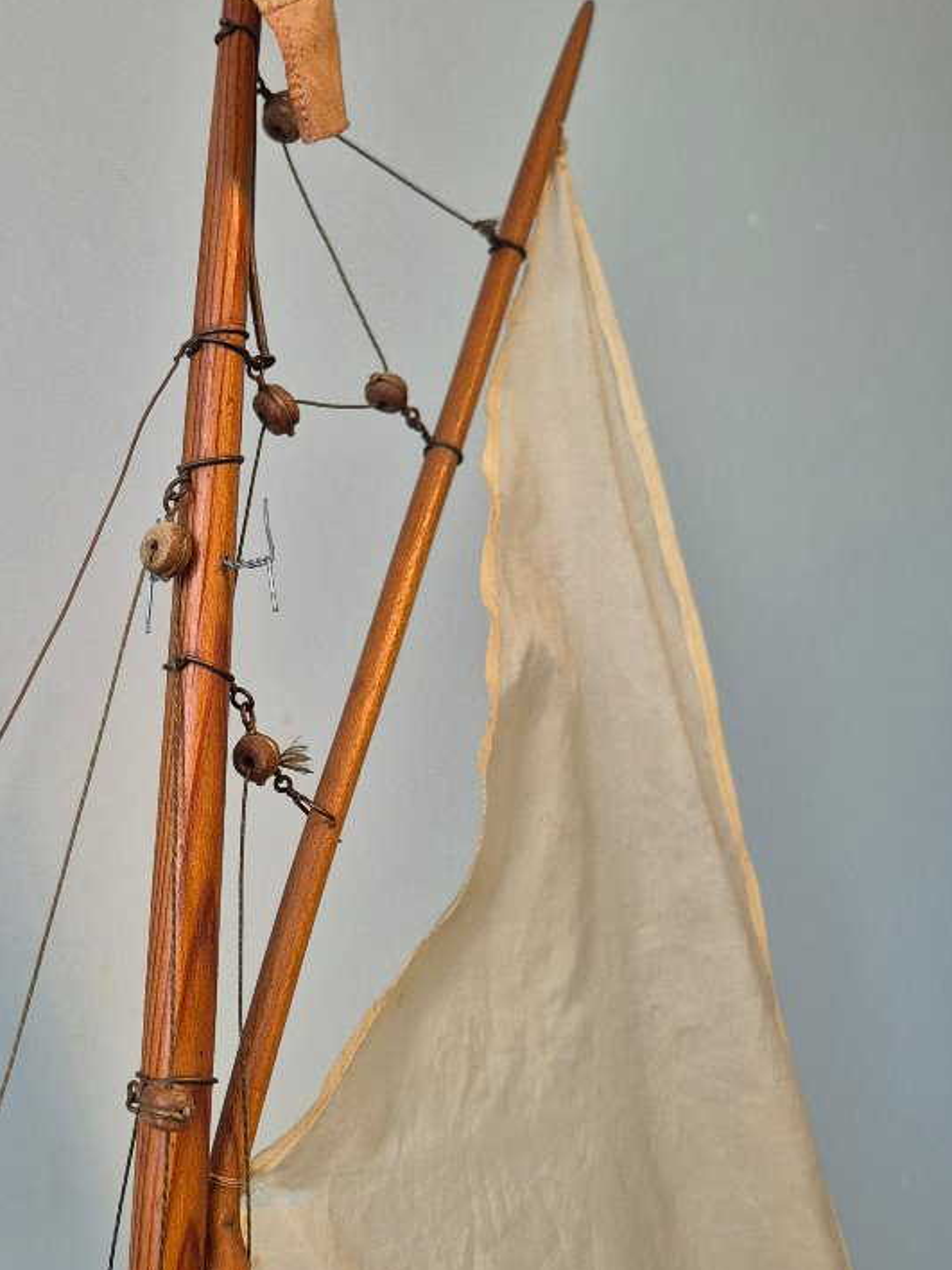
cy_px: 721
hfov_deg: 35.5
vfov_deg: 47.7
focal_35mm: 39
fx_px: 1430
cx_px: 174
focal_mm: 5.4
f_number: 1.8
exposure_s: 1/100
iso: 400
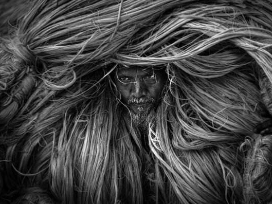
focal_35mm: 441
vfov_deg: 3.4
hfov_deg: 4.5
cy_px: 102
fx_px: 3466
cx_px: 152
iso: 250
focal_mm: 270
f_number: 7.1
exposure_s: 1/320
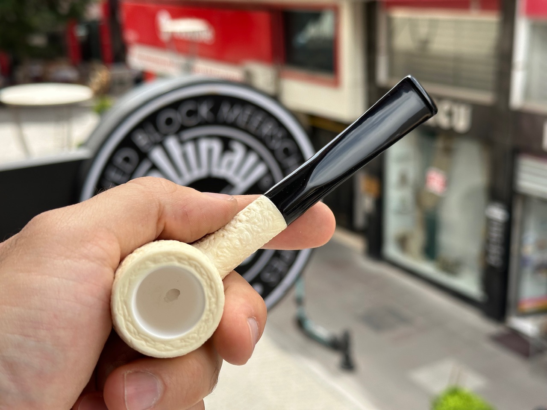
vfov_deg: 30.3
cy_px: 205
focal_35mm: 48
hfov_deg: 39.7
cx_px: 274
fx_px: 758
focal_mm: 6.86
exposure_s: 1/1171
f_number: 1.78
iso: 64
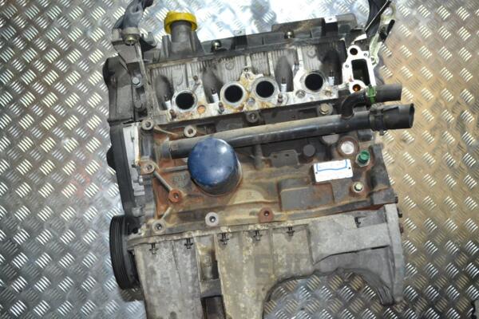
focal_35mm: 45
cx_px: 240
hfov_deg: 43.6
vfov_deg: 29.9
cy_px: 160
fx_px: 599
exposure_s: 1/60
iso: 2000
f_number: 4.5
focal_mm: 30
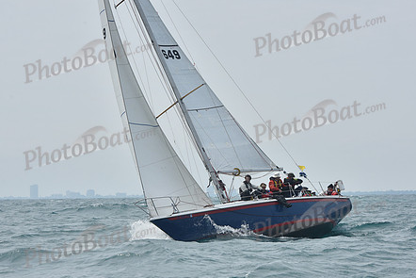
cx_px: 205
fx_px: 2277
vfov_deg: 7.0
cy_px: 181
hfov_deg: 10.4
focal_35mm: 197
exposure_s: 1/800
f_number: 11
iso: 250
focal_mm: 150
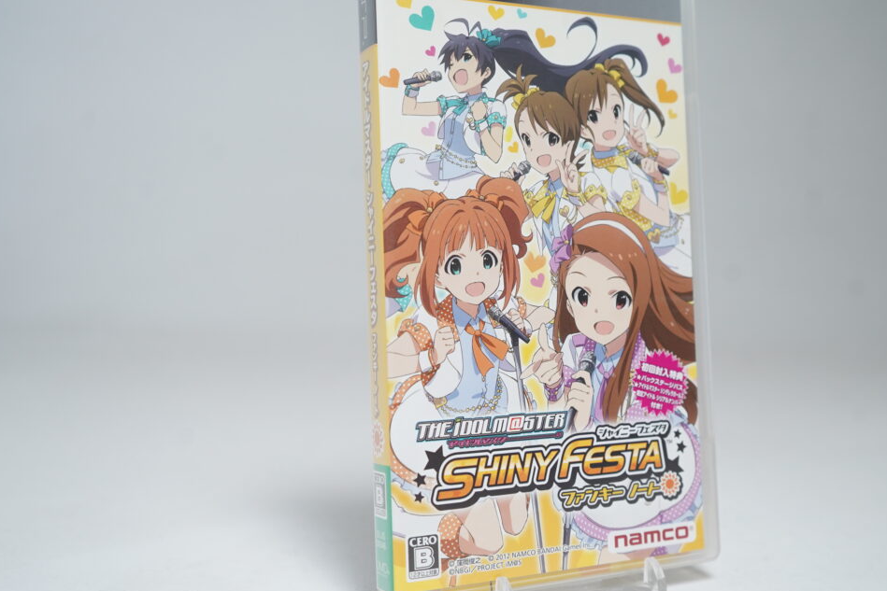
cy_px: 284
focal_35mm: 43
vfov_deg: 31.2
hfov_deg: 45.1
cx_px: 550
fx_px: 1060
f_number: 5
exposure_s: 1/40
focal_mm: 34
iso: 1000
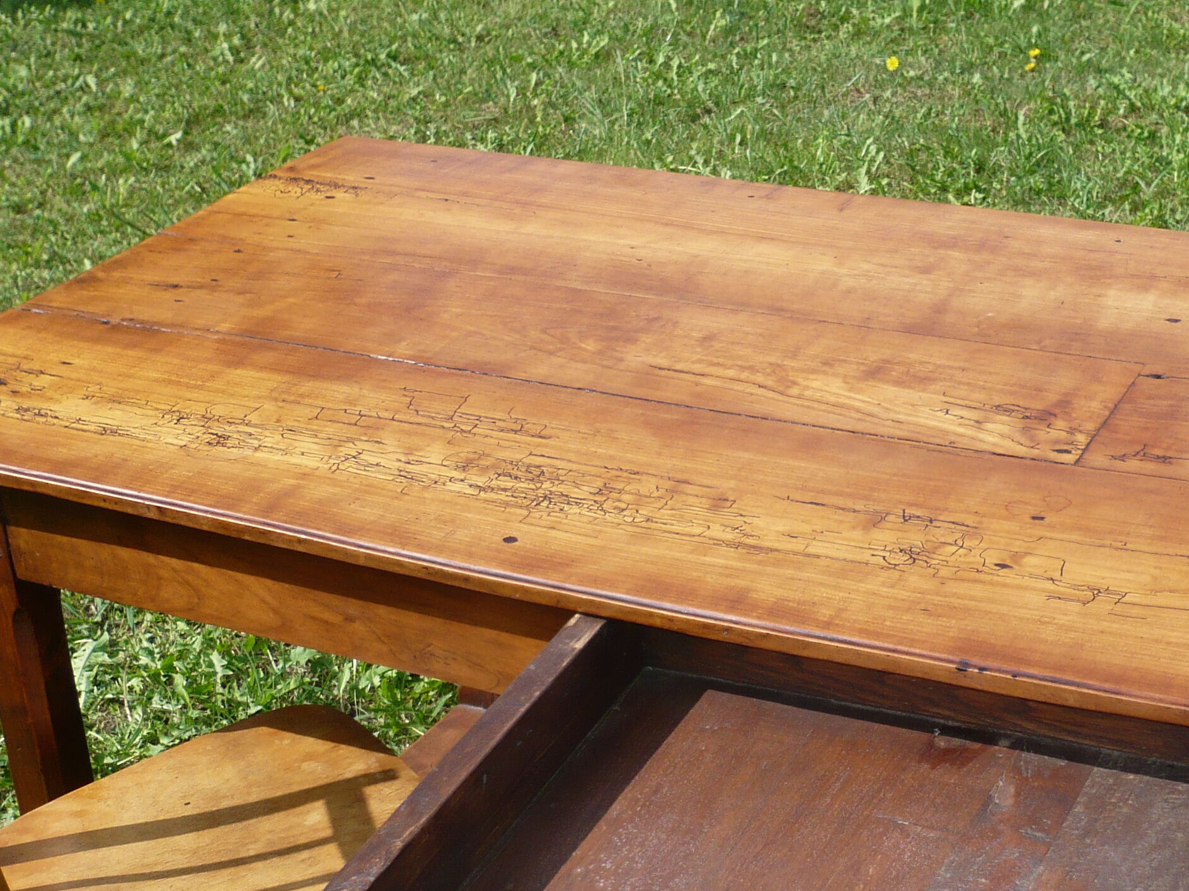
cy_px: 707
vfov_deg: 20.8
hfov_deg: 27.6
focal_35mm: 70
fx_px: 2404
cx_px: 822
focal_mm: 7
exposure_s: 1/640
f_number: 3.4
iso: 100
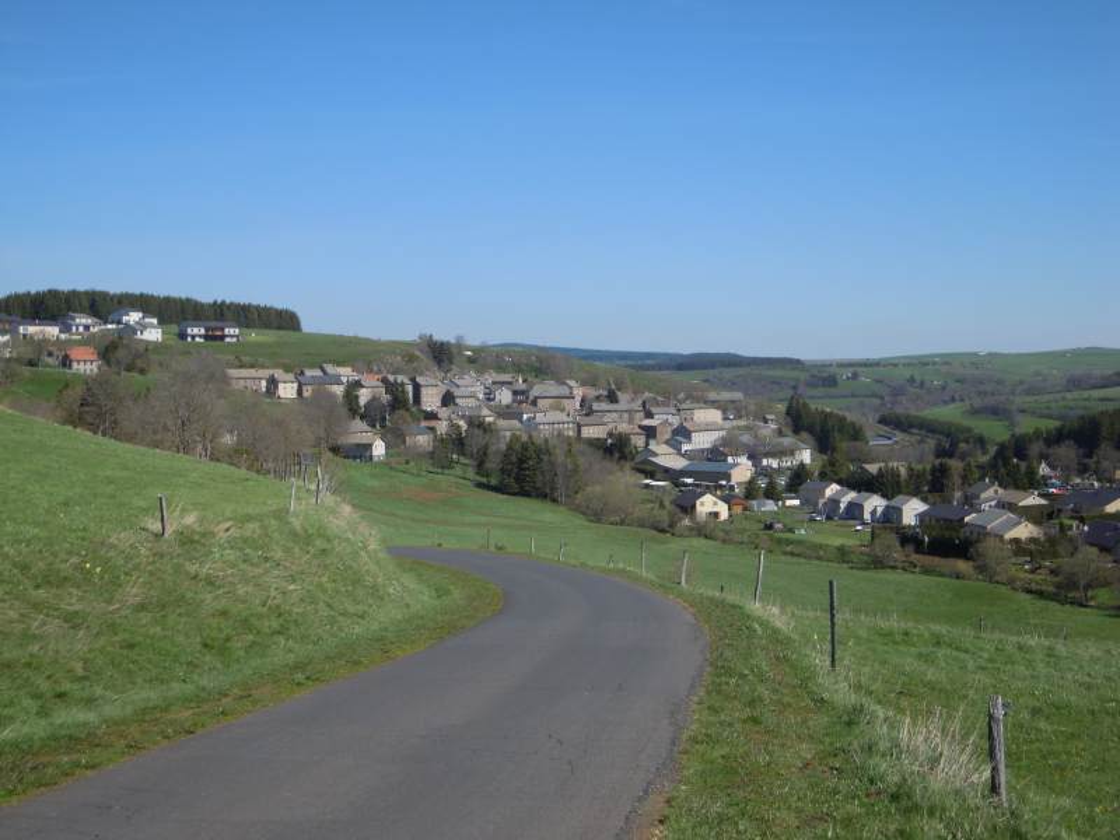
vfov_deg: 31.5
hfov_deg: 41.2
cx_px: 560
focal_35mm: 46
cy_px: 420
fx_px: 1488
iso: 100
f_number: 9.6
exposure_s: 1/200
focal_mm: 8.3
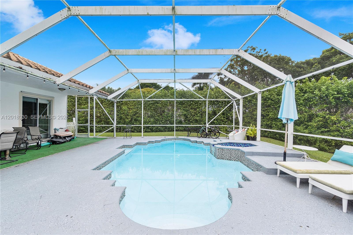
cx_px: 176
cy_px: 118
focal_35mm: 15
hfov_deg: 100.4
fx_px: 147
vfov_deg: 77.3
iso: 100
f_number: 11
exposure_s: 1/30
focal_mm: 10
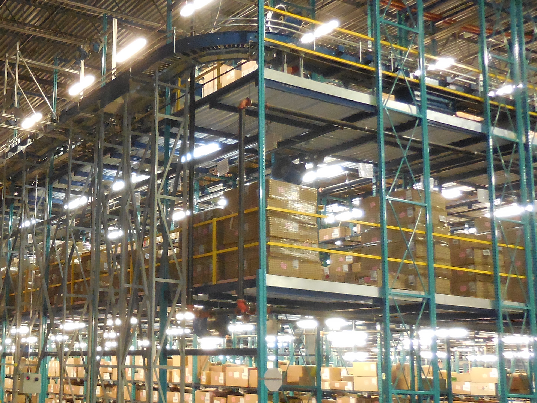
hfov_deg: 39.2
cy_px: 241
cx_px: 86
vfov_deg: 31.4
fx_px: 714
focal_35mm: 46
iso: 800
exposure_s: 1/20
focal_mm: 4.5
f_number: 3.3
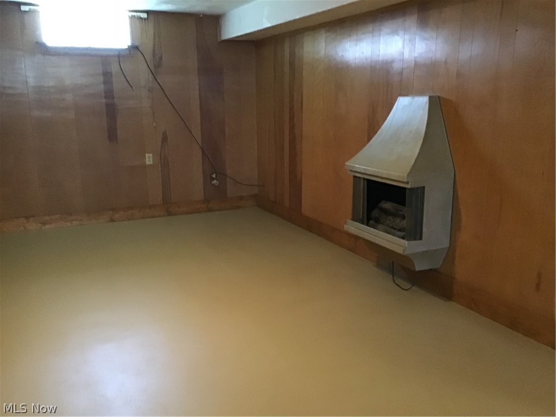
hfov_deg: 58.4
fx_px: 498
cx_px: 278
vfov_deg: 45.4
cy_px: 208
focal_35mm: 31
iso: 500
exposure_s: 1/15
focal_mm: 3.3
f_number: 2.4
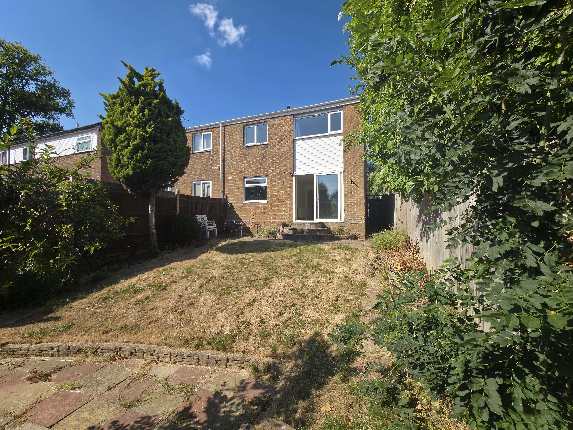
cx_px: 286
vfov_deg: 89.9
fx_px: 215
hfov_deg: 106.2
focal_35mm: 13
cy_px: 215
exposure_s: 1/3172
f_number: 1.9
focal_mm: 2.2
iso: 20
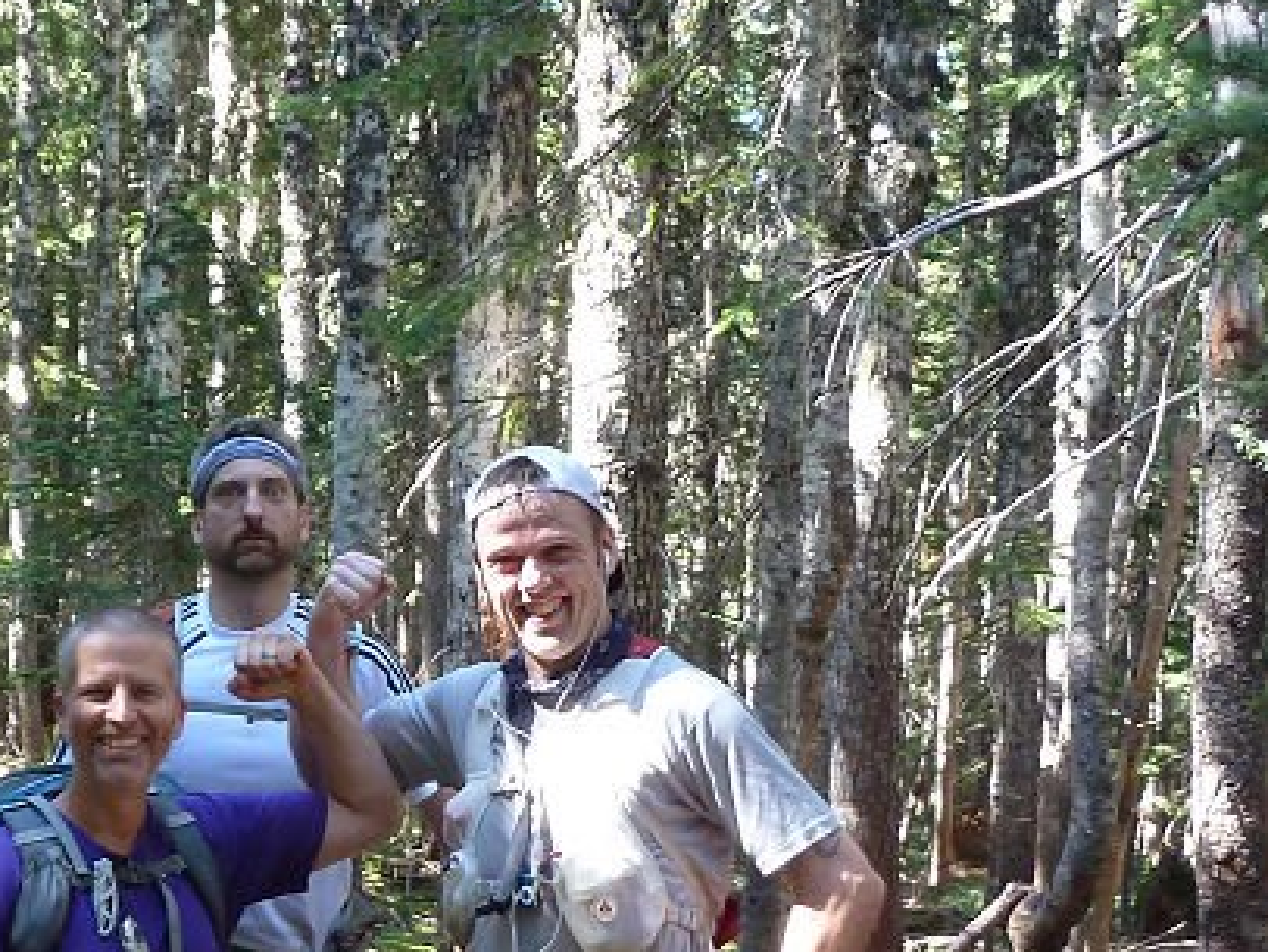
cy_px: 758
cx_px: 362
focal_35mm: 63
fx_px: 2309
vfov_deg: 23.0
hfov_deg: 30.3
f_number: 3.3
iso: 200
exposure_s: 1/30
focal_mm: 4.1
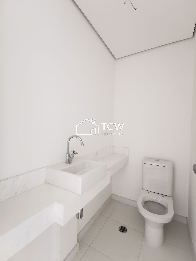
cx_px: 98
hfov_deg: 78.1
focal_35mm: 16
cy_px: 130
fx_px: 121
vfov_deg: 94.5
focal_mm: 2.35
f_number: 2.2
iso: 320
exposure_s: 1/25
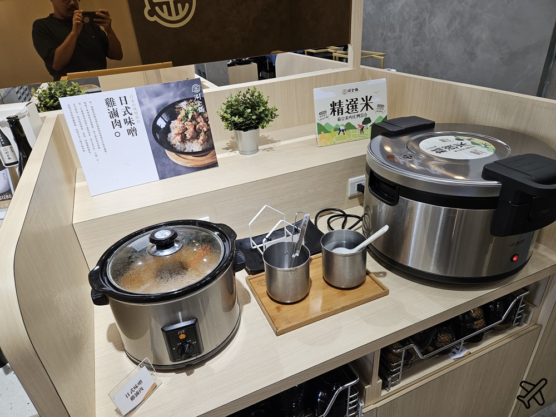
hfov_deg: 73.9
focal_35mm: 23
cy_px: 208
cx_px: 278
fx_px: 369
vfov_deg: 58.9
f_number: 1.8
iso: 160
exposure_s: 1/120
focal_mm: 5.4
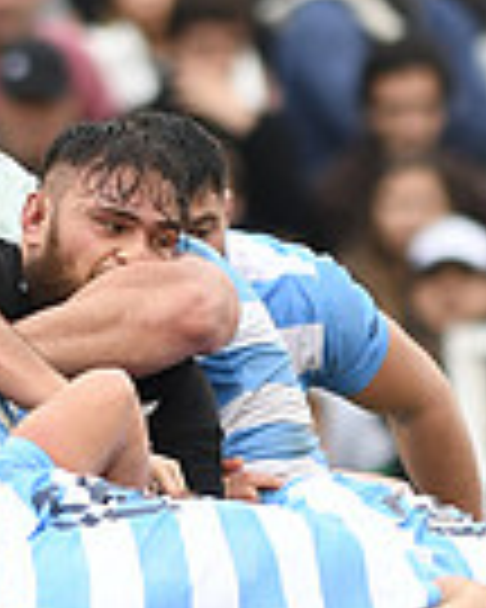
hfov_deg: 0.9
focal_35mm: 1813
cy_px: 664
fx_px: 32597
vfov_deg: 1.1
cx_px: -117
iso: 800
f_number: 2.8
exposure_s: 1/1250
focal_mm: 300
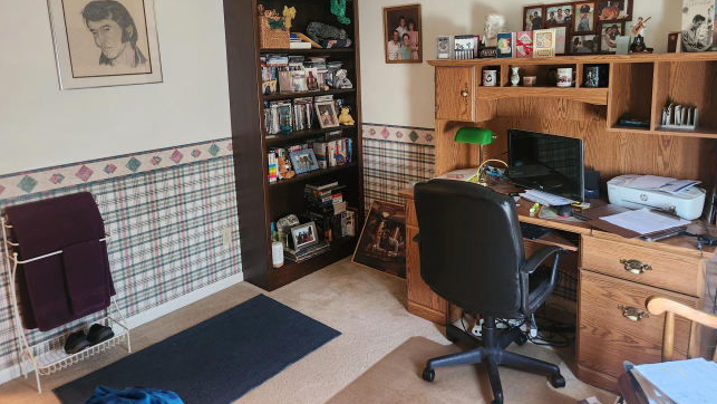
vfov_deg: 43.7
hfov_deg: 71.9
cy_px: 133
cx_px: 364
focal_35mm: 26
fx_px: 494
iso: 500
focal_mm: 5.4
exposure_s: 1/30
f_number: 1.8
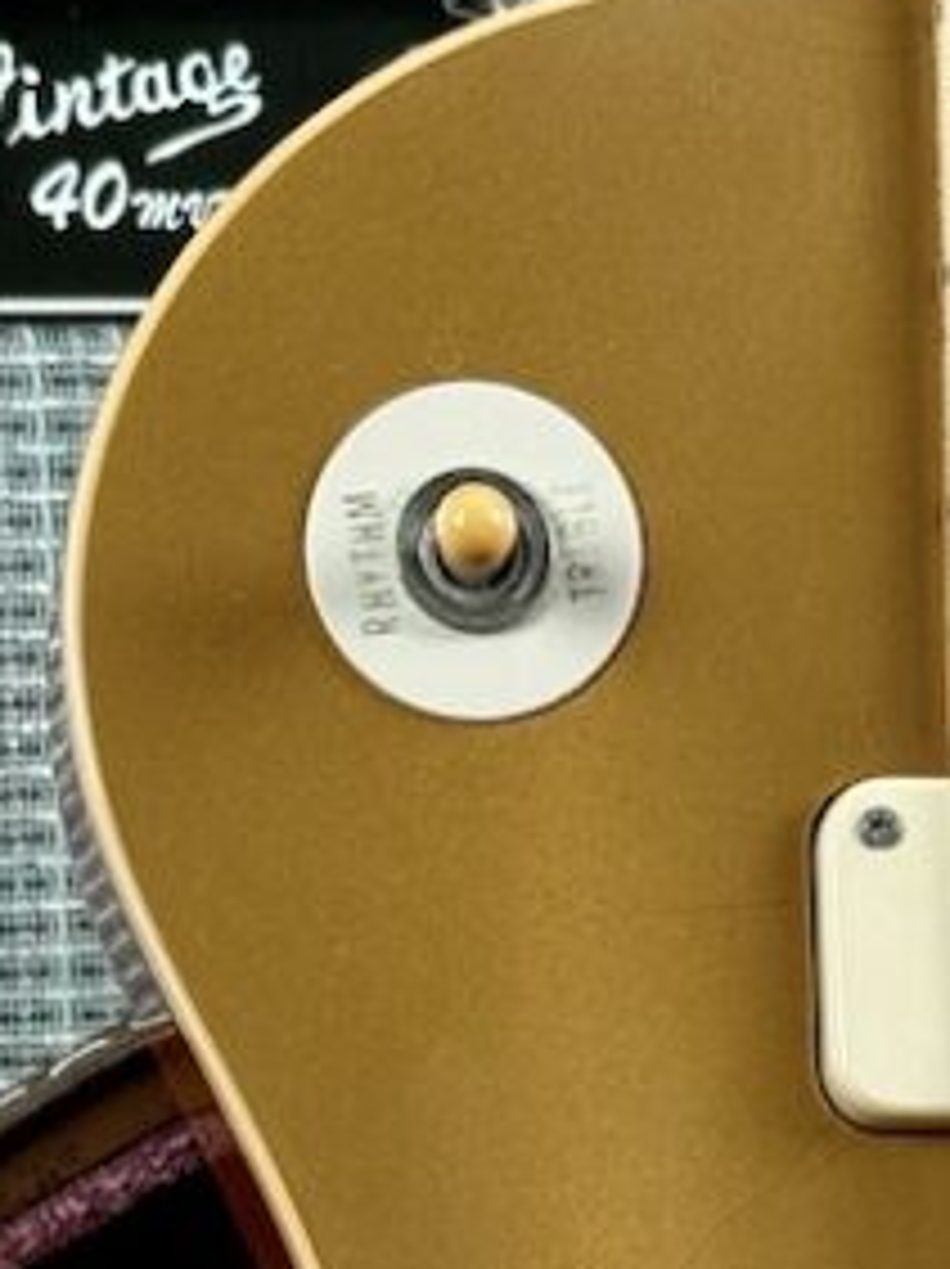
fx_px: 7989
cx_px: 1256
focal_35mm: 218
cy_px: 2308
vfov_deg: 8.7
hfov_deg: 6.7
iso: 80
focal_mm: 6.86
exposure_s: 1/121
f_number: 1.78
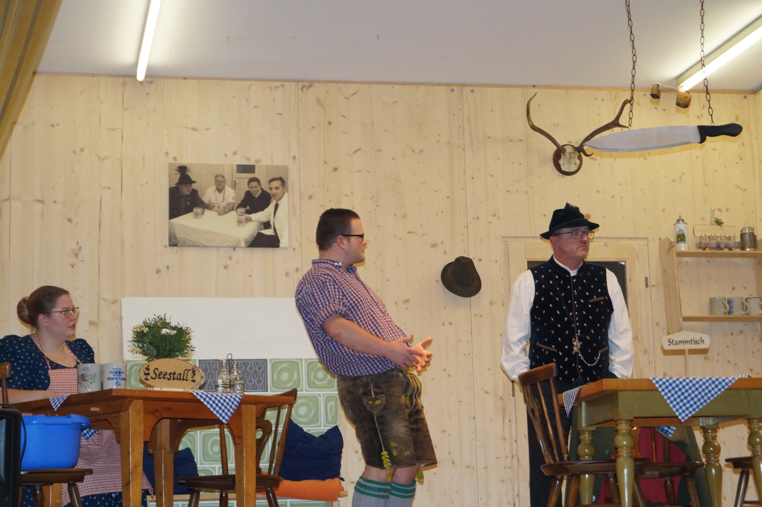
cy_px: 254
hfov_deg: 27.0
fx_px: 1587
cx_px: 381
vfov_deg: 18.2
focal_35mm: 75
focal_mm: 50
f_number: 5.6
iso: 1000
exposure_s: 1/160
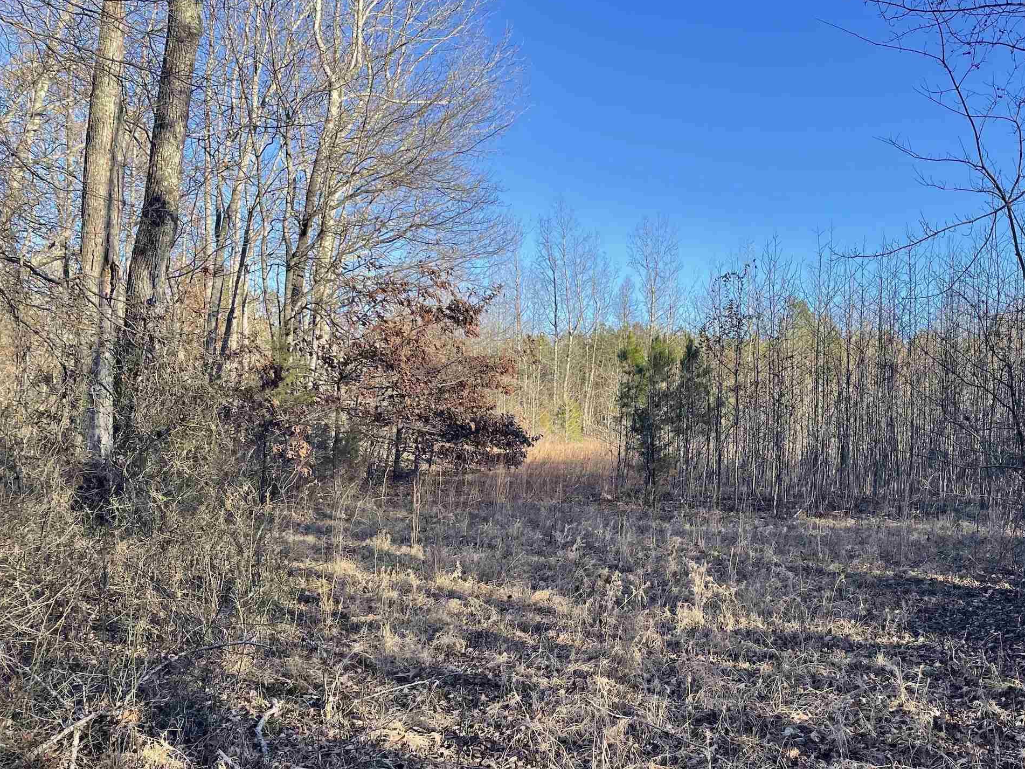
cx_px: 687
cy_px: 459
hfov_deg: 51.6
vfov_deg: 40.5
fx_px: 1036
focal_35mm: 35
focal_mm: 4.2
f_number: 1.6
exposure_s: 1/988
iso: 32
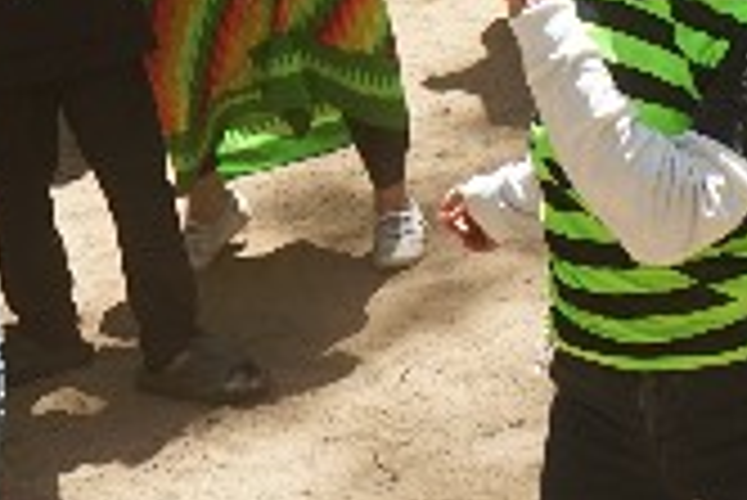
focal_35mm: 185
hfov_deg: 10.9
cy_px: -293
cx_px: 873
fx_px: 3842
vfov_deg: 7.3
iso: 250
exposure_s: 1/400
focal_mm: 30
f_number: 5.6
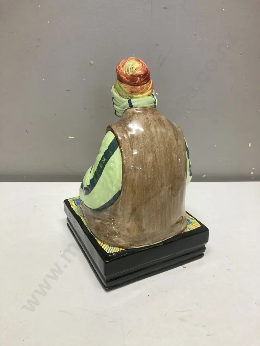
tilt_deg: -22.3
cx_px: 130
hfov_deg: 49.7
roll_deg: -2.4
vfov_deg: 63.4
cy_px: 173
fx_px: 280
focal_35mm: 28
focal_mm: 3.99
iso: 50
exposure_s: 1/50
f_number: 1.8
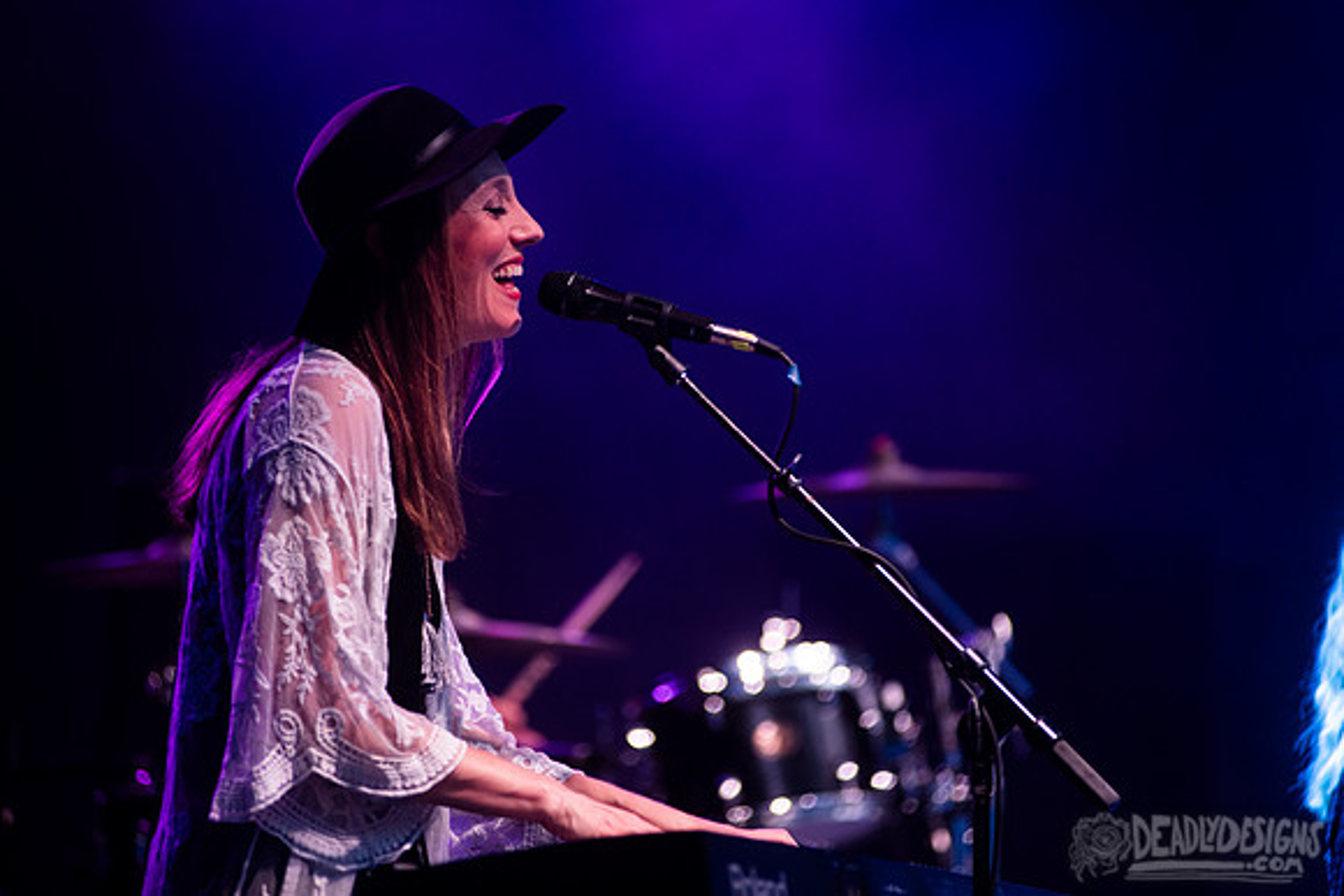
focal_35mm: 220
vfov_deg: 6.2
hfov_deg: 9.3
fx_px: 8223
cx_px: 672
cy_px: 403
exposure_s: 1/250
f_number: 3.2
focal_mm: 200
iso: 1000
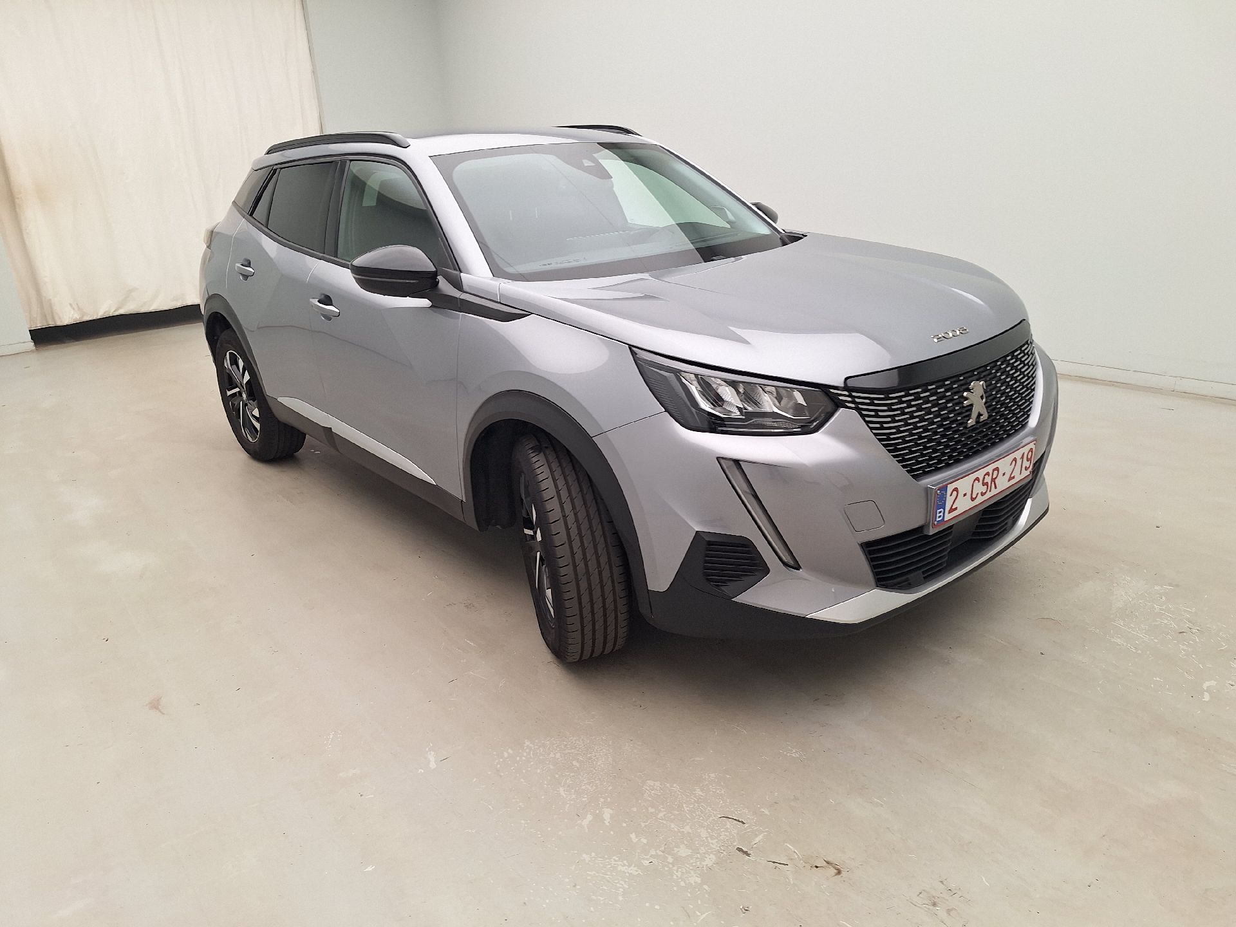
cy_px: 464
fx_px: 821
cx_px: 618
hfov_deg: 73.9
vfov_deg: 58.9
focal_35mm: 23
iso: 50
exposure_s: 1/100
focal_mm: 5.54
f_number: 1.8
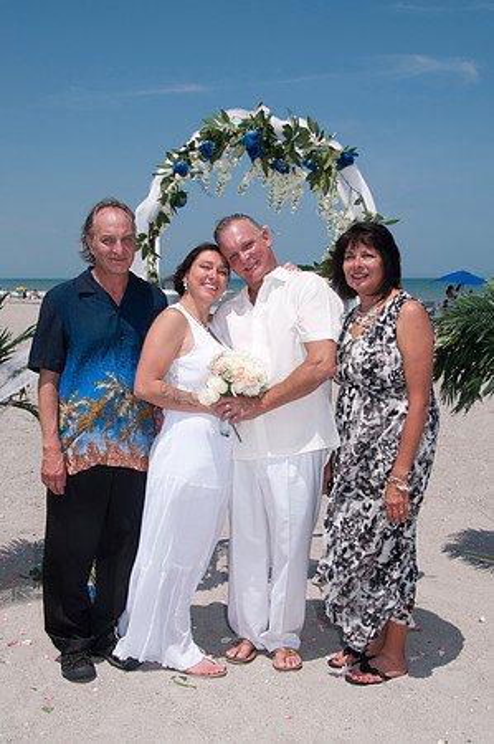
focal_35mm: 44
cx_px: 247
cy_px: 372
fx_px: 897
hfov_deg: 30.8
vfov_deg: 45.0
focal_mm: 29
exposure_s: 1/250
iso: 100
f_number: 13
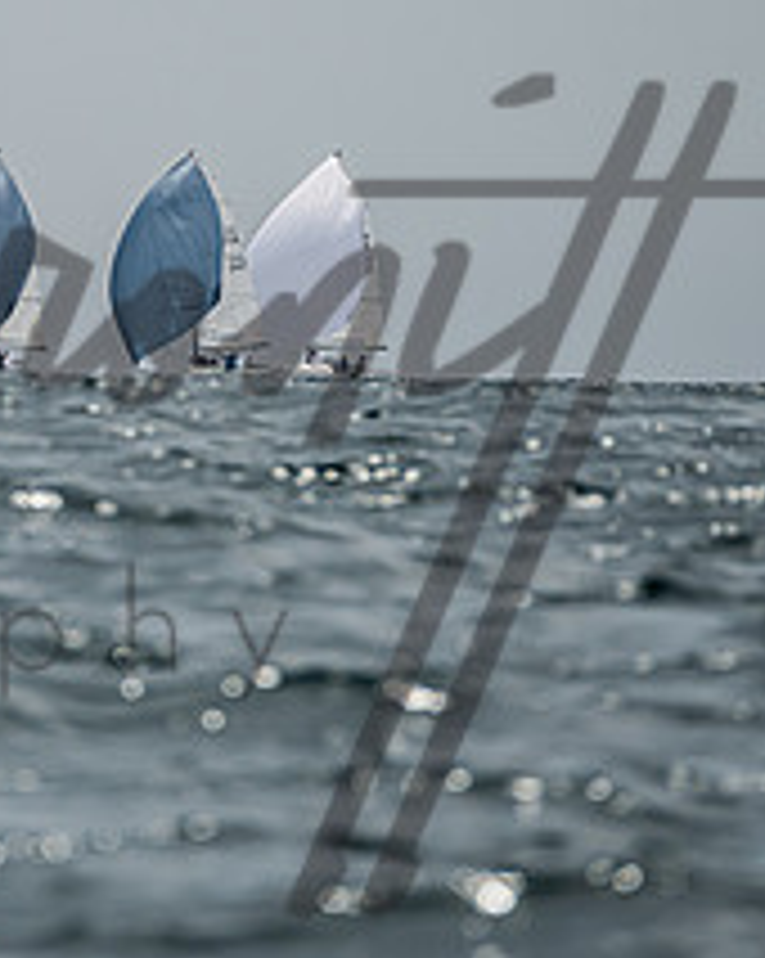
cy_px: 295
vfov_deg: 1.9
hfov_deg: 1.5
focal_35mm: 1023
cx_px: 90
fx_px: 28994
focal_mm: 400
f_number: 8
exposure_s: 1/2500
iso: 320
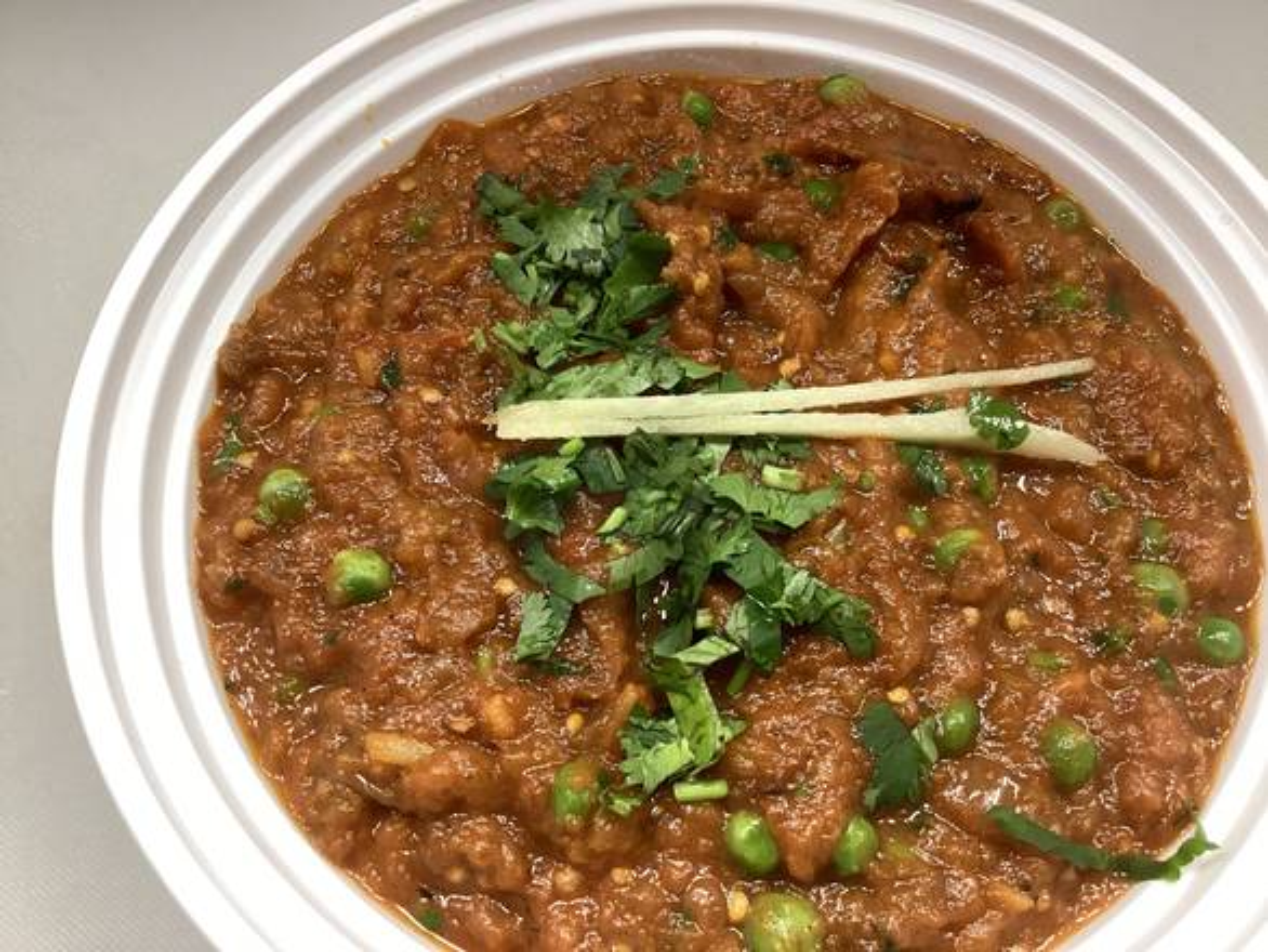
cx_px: 634
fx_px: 1136
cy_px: 476
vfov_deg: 45.5
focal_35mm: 31
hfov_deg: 58.3
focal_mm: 3.3
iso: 160
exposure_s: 1/60
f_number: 2.4
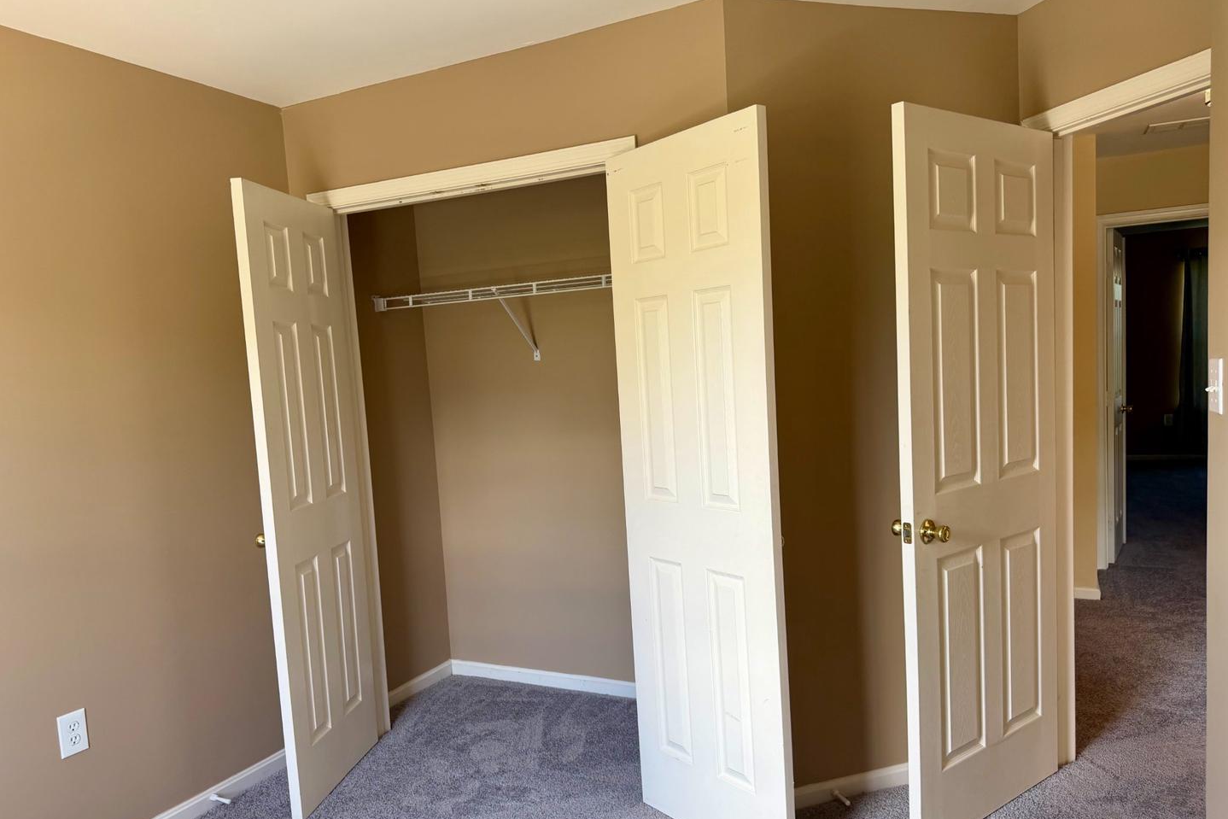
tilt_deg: -5.3
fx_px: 853
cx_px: 614
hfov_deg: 71.5
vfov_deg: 51.2
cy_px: 445
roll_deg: +4.4
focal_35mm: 25
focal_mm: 6.76
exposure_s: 1/121
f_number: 1.78
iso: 100
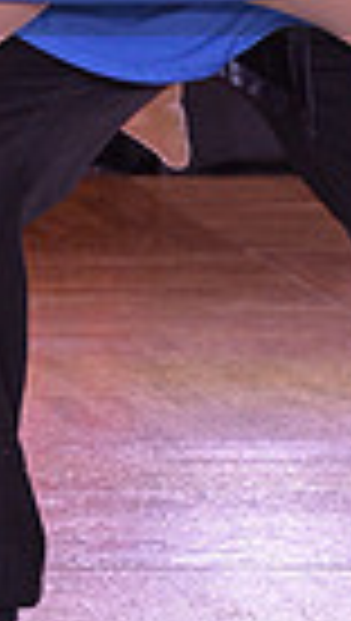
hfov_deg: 2.2
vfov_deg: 3.9
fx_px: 9034
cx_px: 25
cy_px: -112
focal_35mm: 548
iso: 2000
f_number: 7.1
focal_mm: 125
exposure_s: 1/250
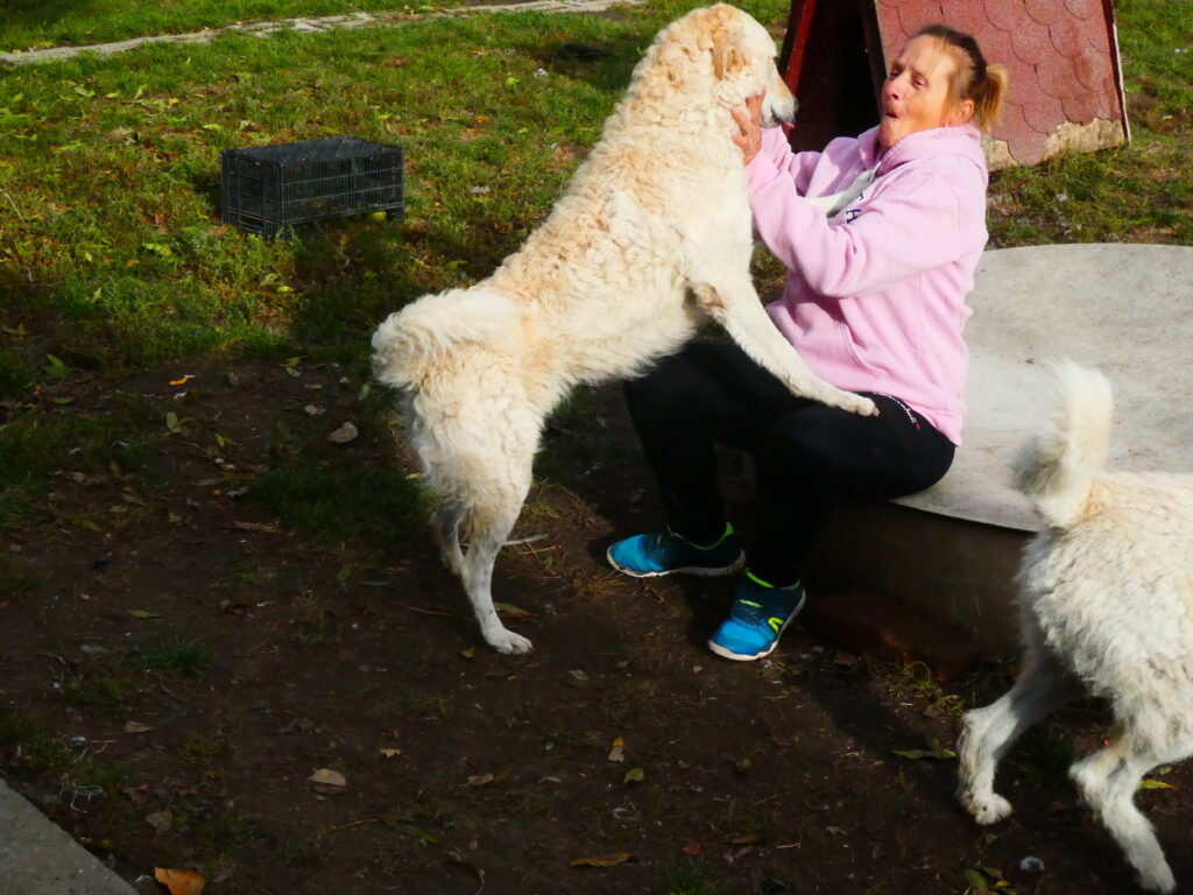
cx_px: 596
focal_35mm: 50
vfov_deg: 29.1
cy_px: 448
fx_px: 1723
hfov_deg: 38.2
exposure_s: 1/1300
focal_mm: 9
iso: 640
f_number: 5.6
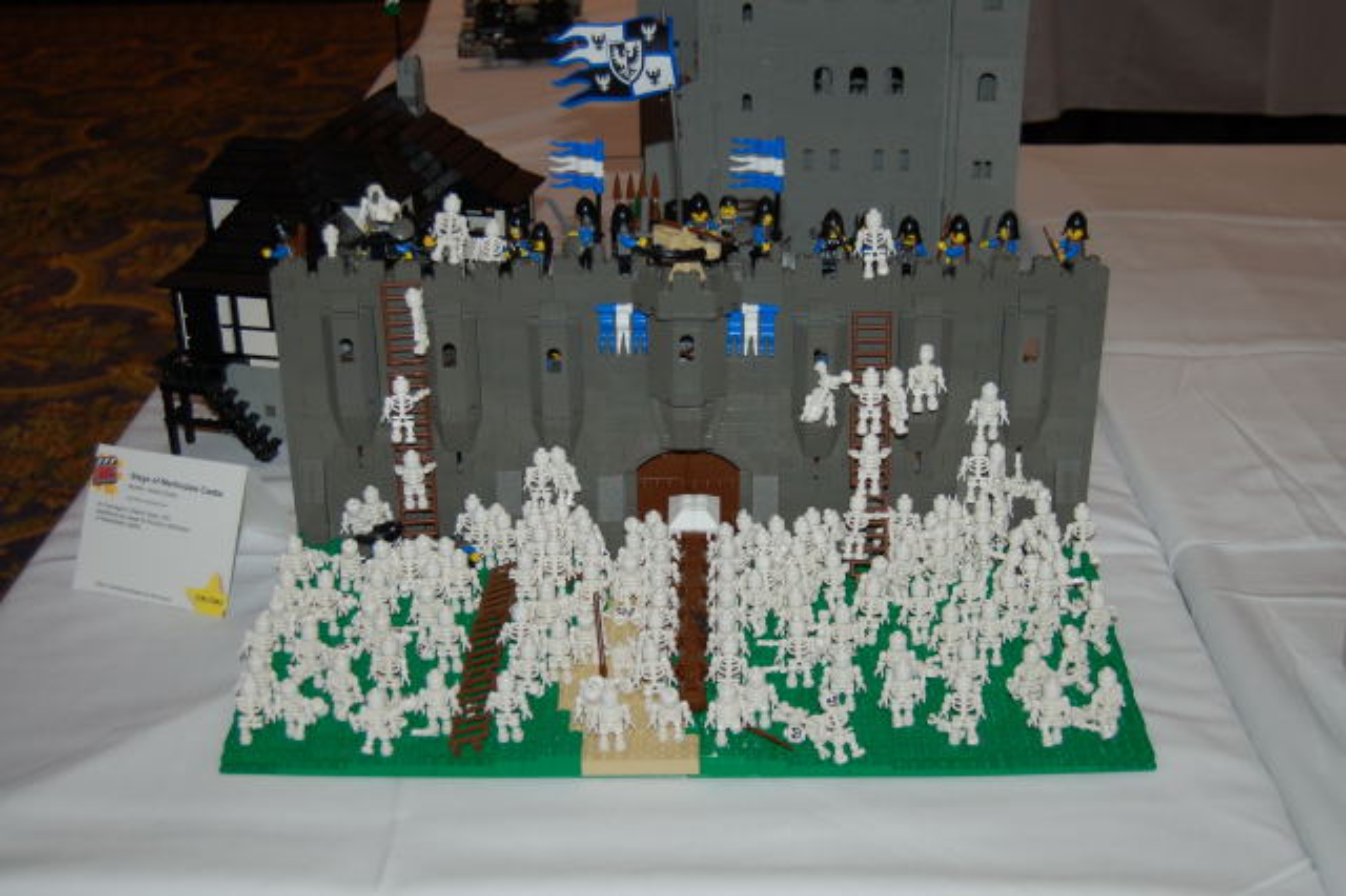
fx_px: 1738
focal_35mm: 46
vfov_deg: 28.9
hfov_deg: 42.3
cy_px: 448
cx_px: 673
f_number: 4.5
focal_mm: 31
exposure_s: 1/60
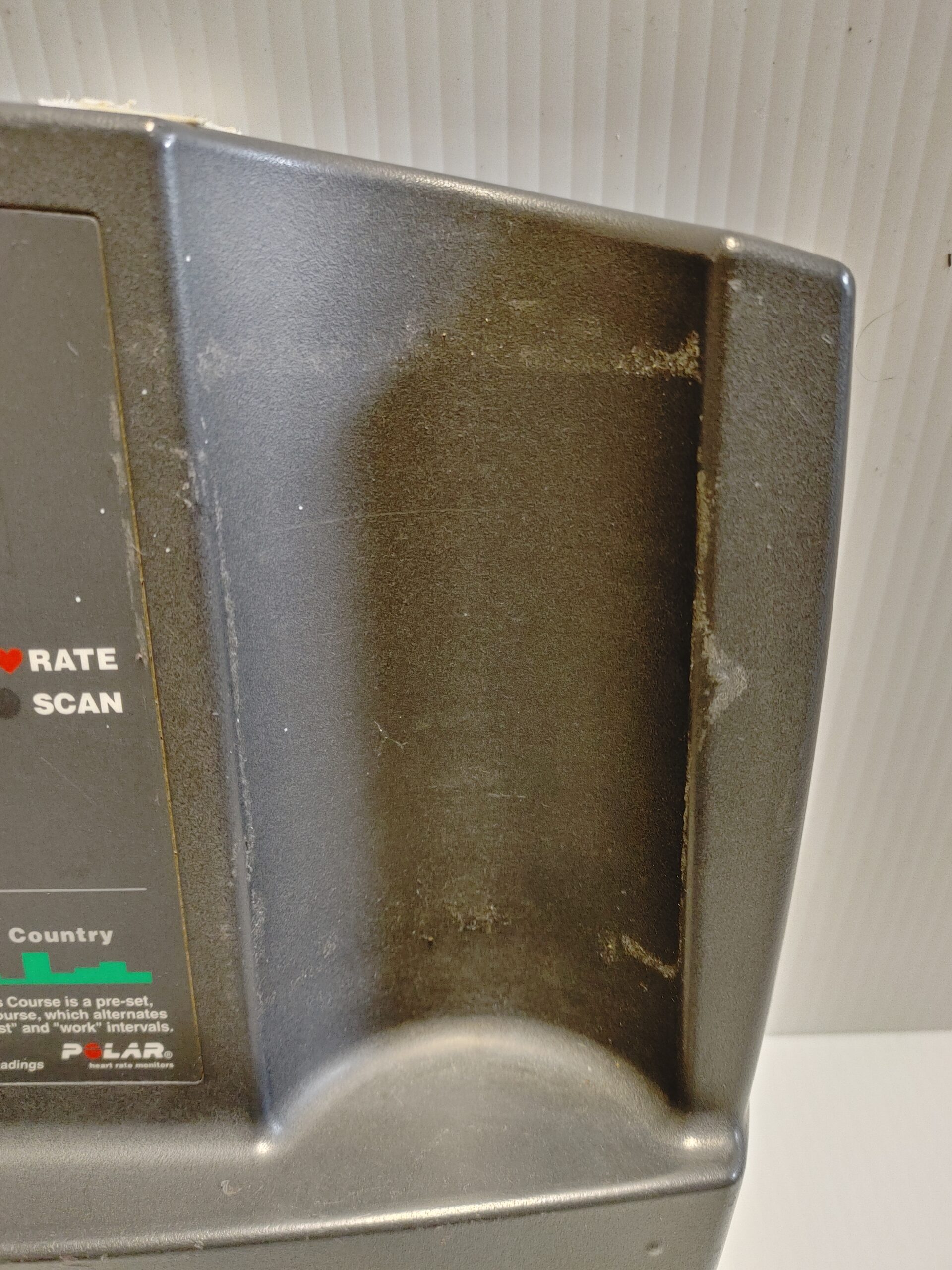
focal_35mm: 26
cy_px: 635
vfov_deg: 67.3
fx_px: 953
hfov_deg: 53.1
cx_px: 476
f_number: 1.8
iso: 300
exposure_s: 1/24
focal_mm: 5.58
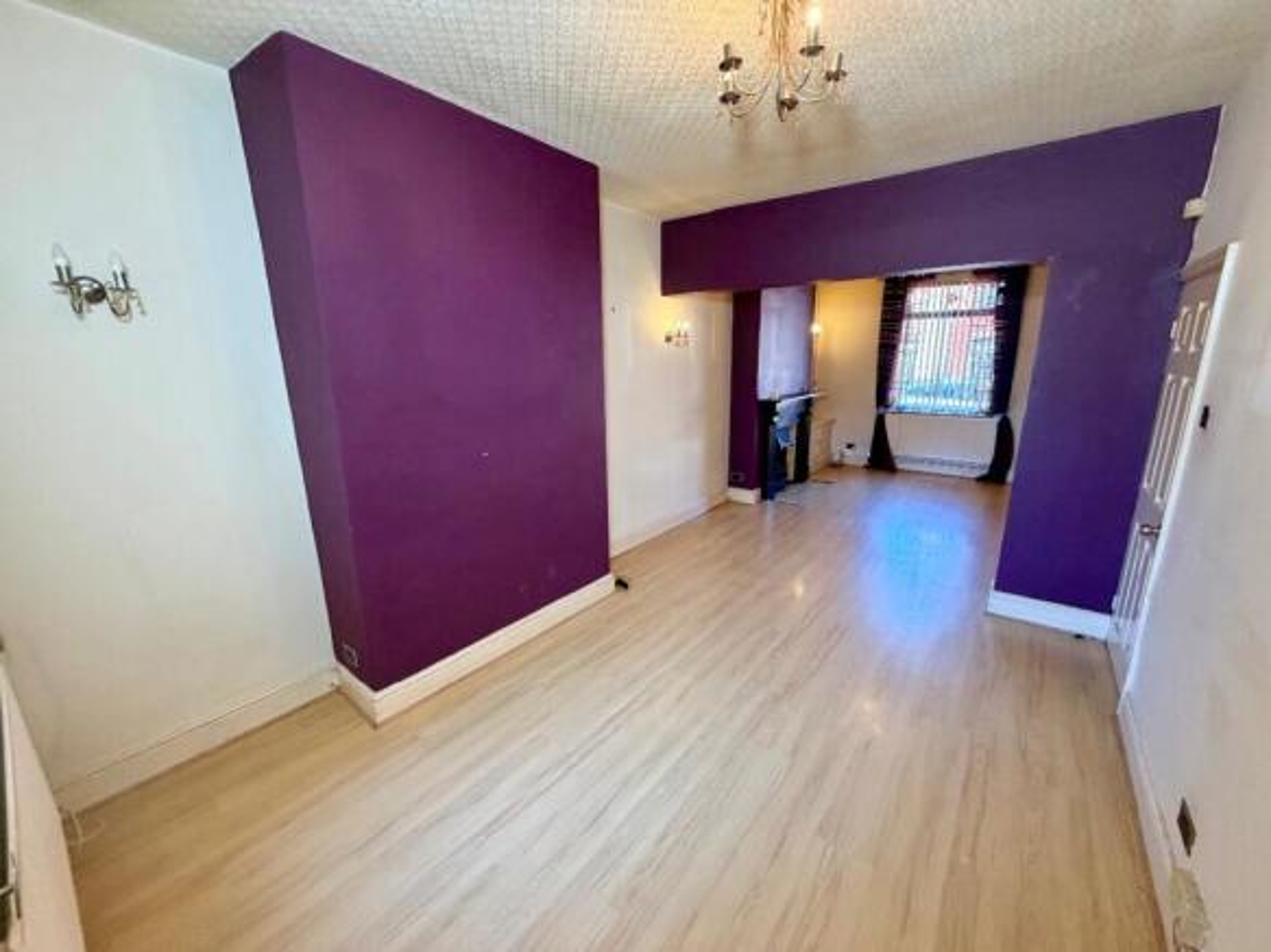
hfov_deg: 102.1
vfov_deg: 85.7
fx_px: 514
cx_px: 636
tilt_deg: -12.9
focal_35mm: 14
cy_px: 476
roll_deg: +0.1
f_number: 2.2
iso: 250
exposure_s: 1/100
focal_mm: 2.22
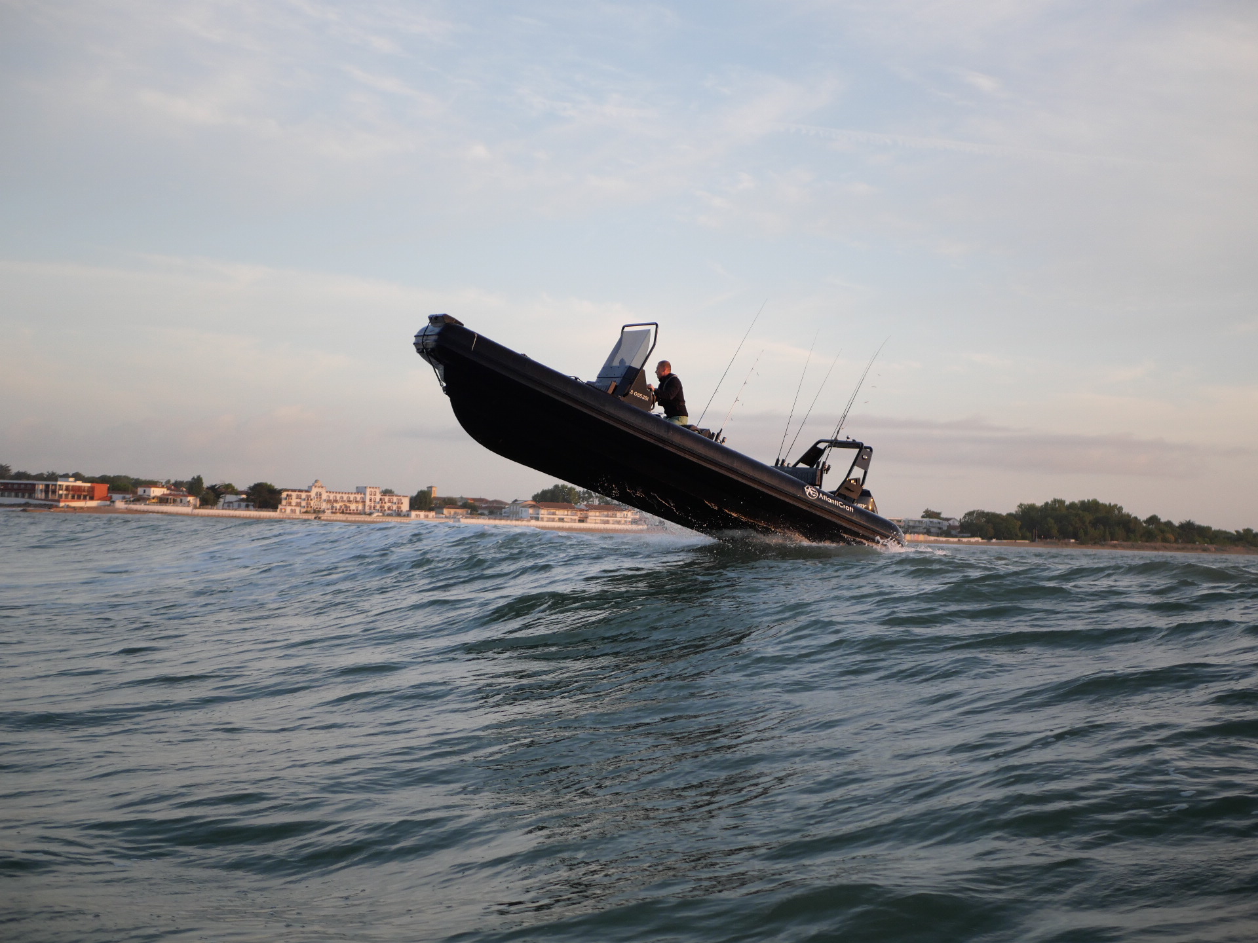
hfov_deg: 38.2
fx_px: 1817
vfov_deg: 29.1
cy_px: 472
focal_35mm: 50
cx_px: 629
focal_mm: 25
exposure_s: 1/4000
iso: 400
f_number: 1.7
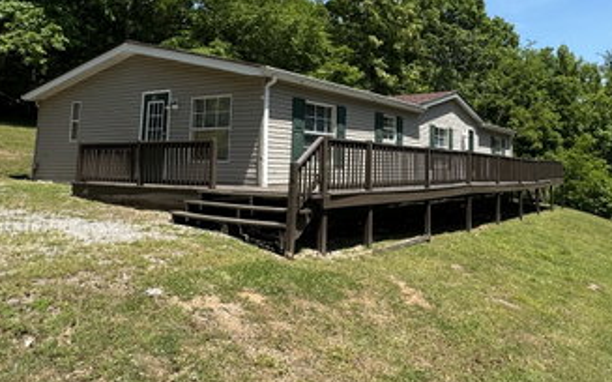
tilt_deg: +8.0
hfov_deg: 60.4
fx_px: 517
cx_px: 384
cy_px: 100
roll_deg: +0.3
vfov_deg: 39.6
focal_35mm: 31
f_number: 2.2
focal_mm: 2.22
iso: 50
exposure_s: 1/1126
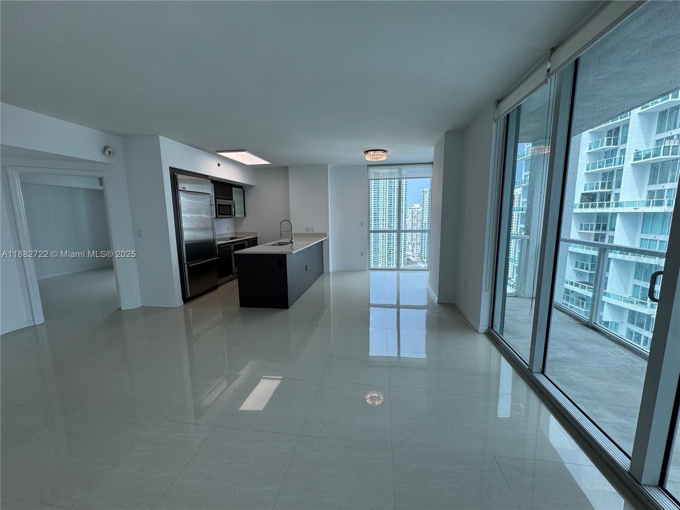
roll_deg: +0.7
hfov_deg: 102.1
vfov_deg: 85.7
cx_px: 340
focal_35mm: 14
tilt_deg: -9.6
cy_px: 255
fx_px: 275
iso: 40
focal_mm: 2.22
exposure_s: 1/221
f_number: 2.2
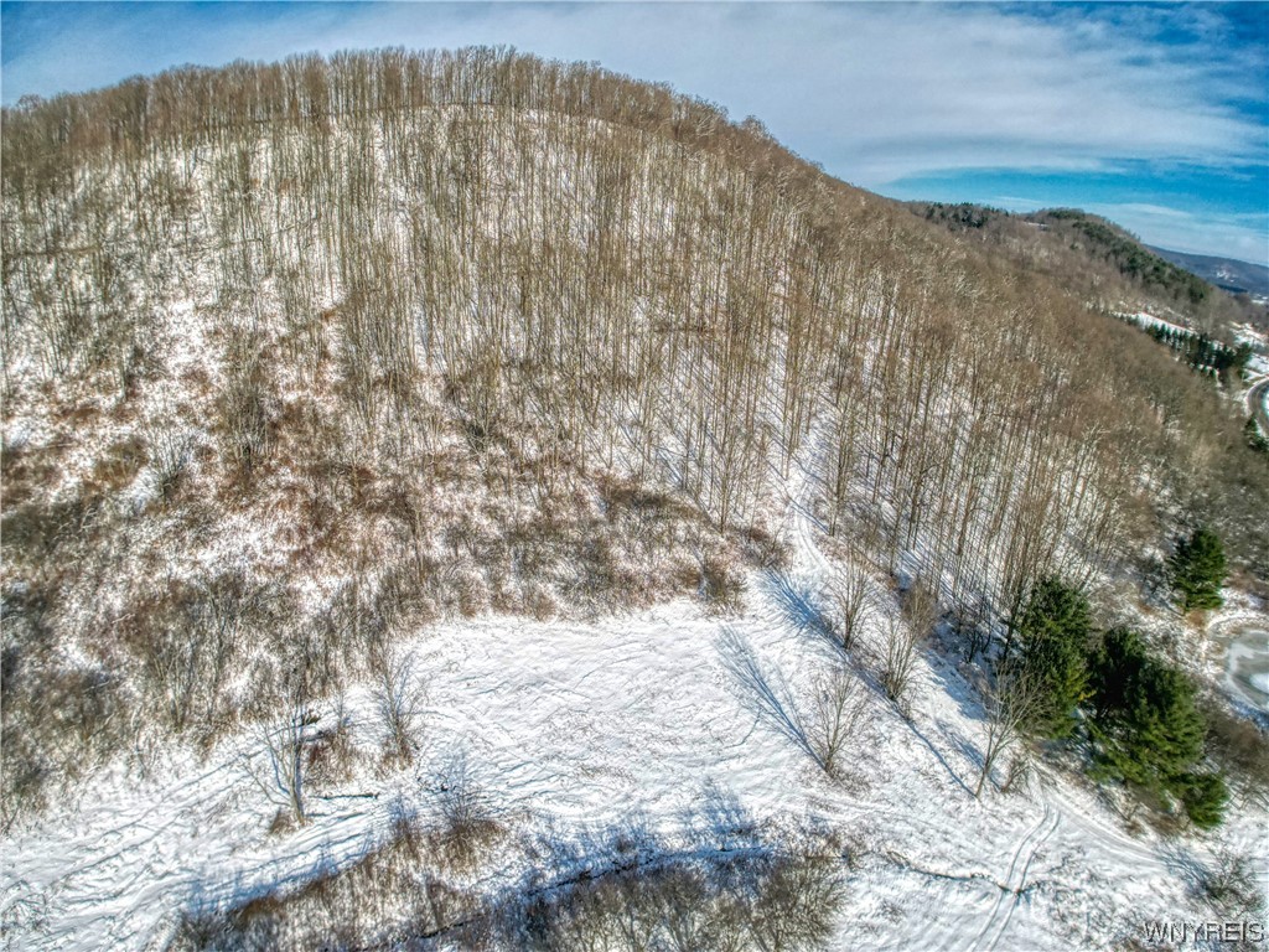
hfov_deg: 71.6
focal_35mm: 24
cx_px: 634
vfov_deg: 56.8
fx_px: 880
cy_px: 476
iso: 140
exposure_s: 1/5000
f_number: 1.7
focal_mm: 6.72
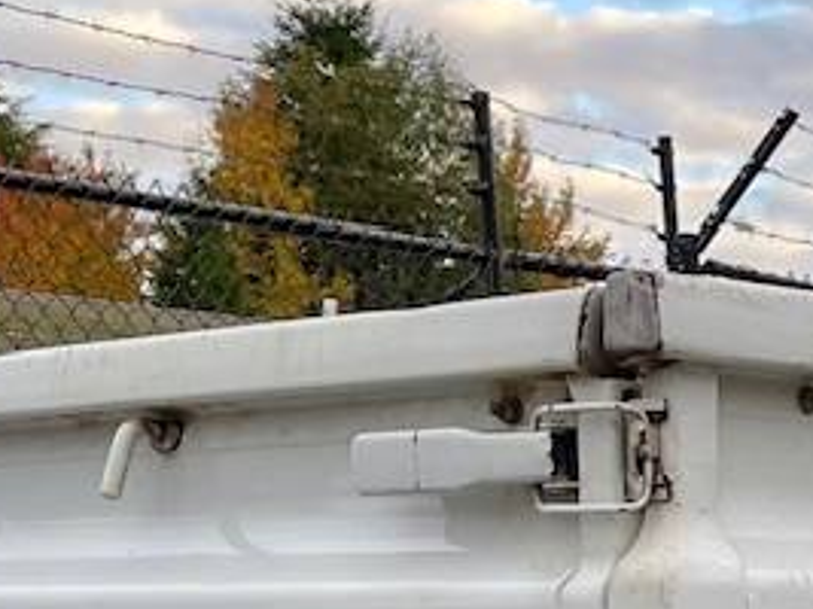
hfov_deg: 15.6
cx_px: 1078
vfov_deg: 11.9
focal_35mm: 120
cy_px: 837
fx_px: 2817
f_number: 1.6
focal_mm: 5.1
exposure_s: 1/252
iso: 32
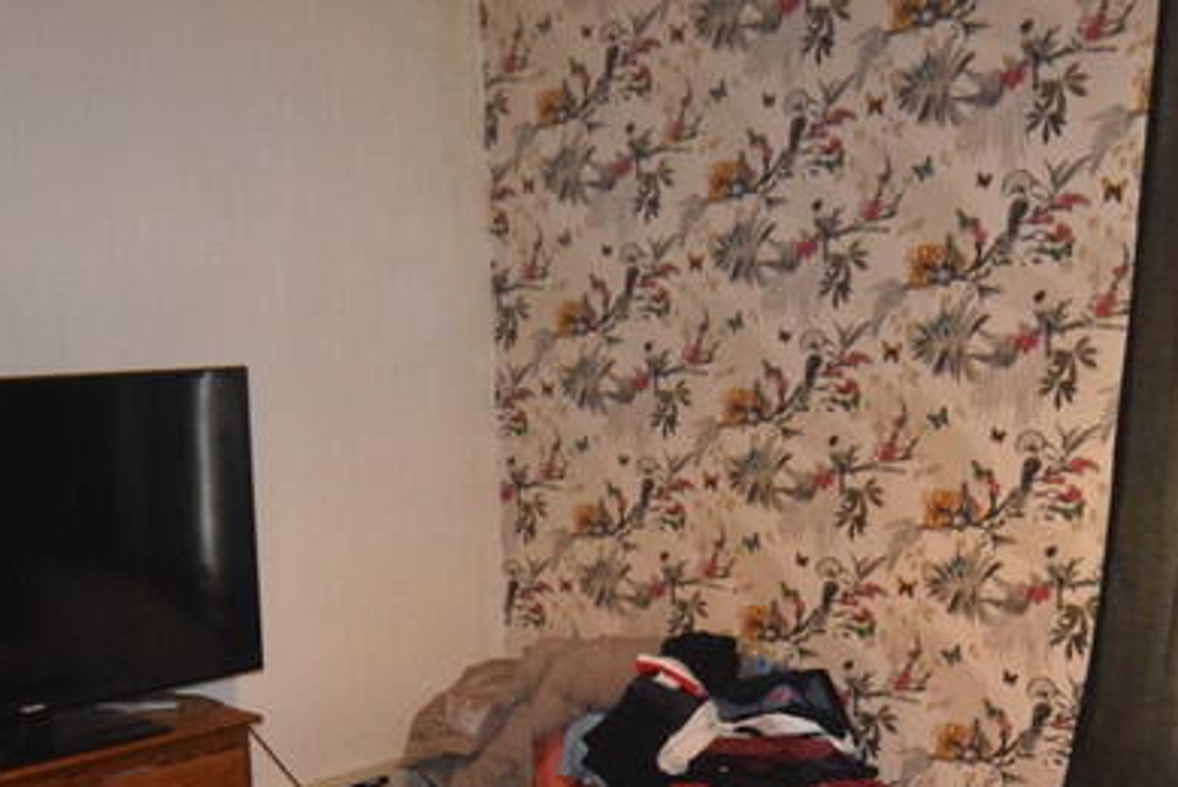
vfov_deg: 25.6
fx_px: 1680
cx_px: 563
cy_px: 695
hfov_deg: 38.6
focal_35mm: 51
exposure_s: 1/60
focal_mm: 13
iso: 3200
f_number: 4.5
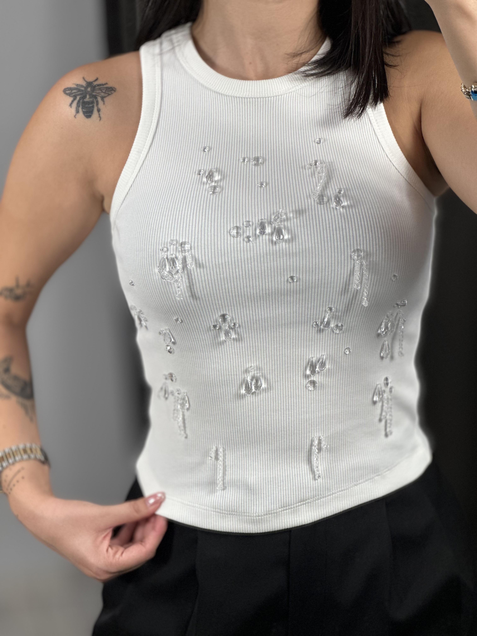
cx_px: 238
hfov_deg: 19.1
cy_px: 318
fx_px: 1415
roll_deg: +3.1
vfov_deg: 25.3
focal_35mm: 77
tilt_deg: -31.6
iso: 100
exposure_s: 1/100
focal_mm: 9
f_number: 2.8
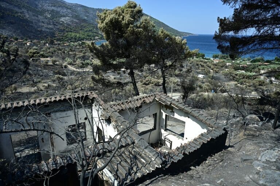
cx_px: 140
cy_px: 93
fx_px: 187
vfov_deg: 53.1
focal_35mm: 24
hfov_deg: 73.8
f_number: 5
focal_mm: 24
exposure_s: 1/320
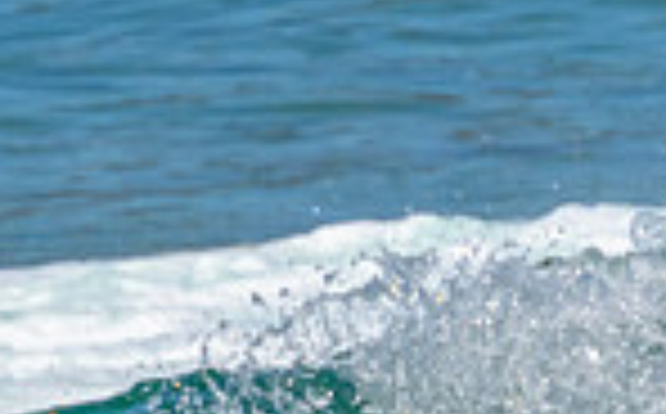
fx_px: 79851
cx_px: 917
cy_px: 305
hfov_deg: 0.5
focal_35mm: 4406
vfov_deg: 0.3
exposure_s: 1/2000
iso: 1000
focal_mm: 800
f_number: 11
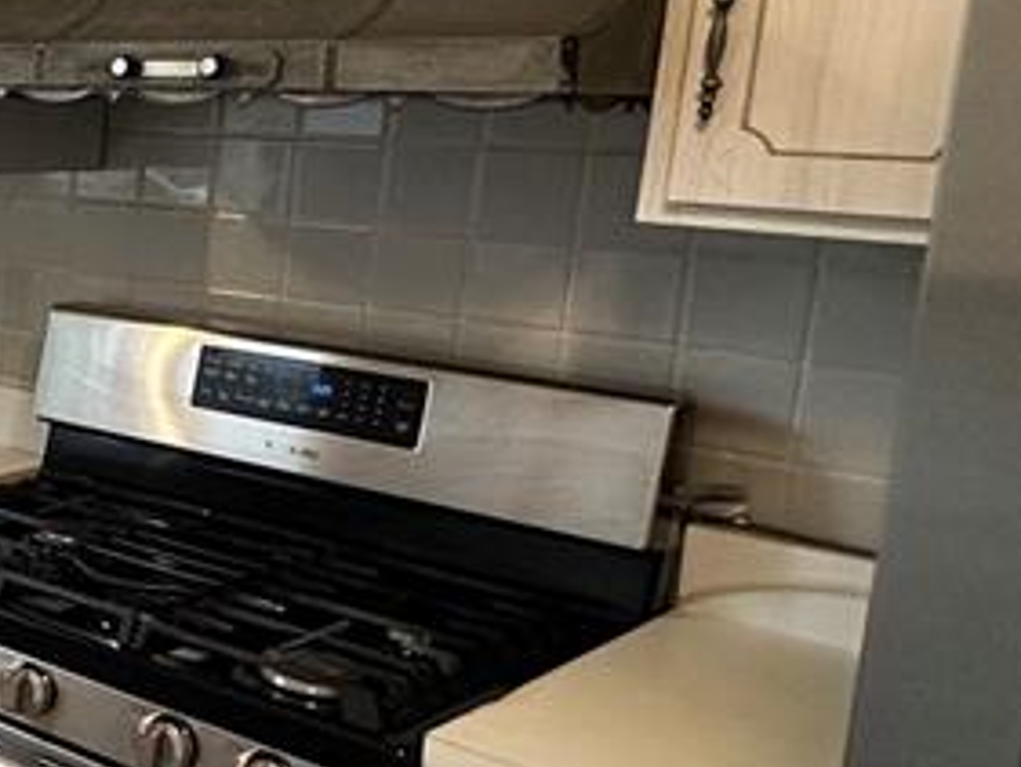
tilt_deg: -8.0
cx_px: -581
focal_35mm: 51
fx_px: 1505
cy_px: 302
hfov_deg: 25.7
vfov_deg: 28.5
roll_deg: -1.3
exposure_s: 1/120
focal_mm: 2.22
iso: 200
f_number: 2.2
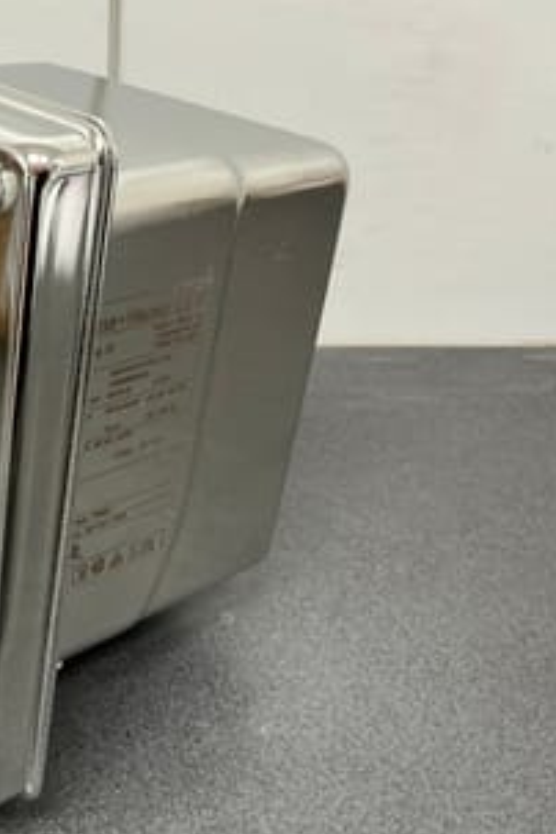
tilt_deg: -30.7
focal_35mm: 48
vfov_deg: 41.1
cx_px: -22
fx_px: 1112
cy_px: 406
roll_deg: +2.3
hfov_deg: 26.3
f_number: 1.8
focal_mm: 3
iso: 80
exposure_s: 1/50
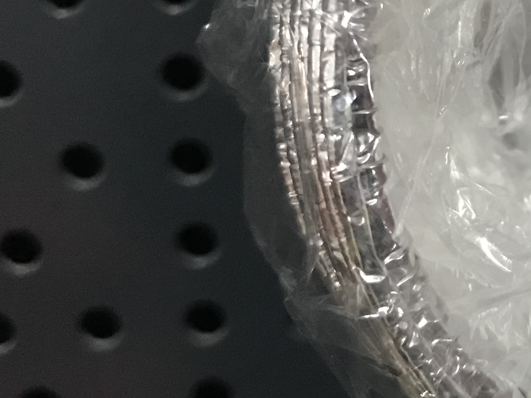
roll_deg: +2.4
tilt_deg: -13.2
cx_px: 587
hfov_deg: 22.9
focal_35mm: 80
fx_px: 1227
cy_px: 7
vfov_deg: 18.0
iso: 100
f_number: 1.8
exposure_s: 1/13
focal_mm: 3.99
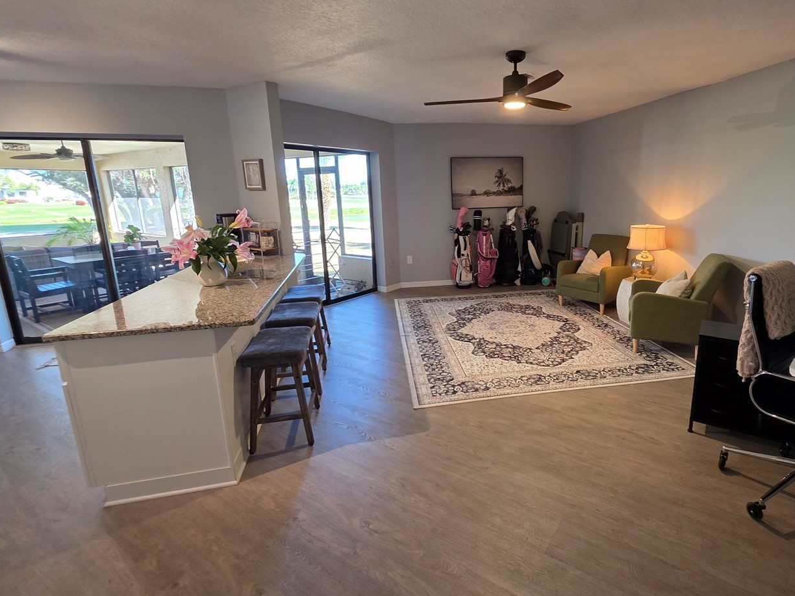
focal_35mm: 17
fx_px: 390
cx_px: 472
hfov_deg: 90.0
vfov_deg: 74.7
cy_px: 284
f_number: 1.9
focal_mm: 2.2
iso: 250
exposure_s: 1/60
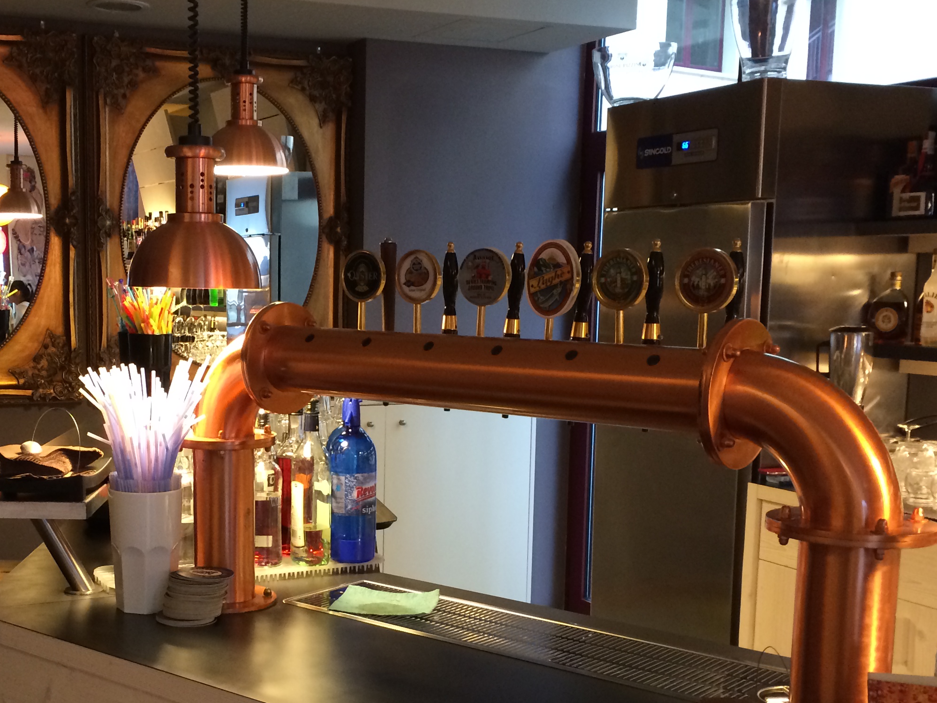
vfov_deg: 29.5
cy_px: 451
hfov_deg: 38.3
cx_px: 289
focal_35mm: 49
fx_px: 1327
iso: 200
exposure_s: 1/30
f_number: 2.2
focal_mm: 4.12
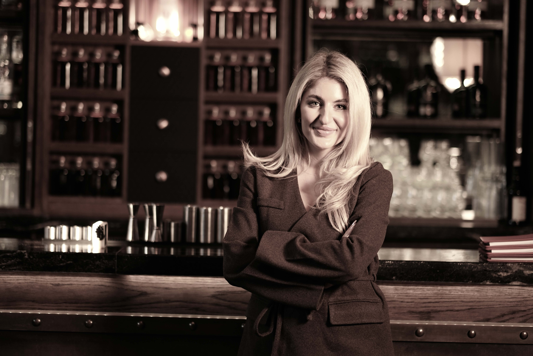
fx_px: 1244
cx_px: 266
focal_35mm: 84
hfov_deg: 24.2
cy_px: 178
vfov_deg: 16.3
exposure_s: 1/125
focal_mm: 56
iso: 320
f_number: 1.2
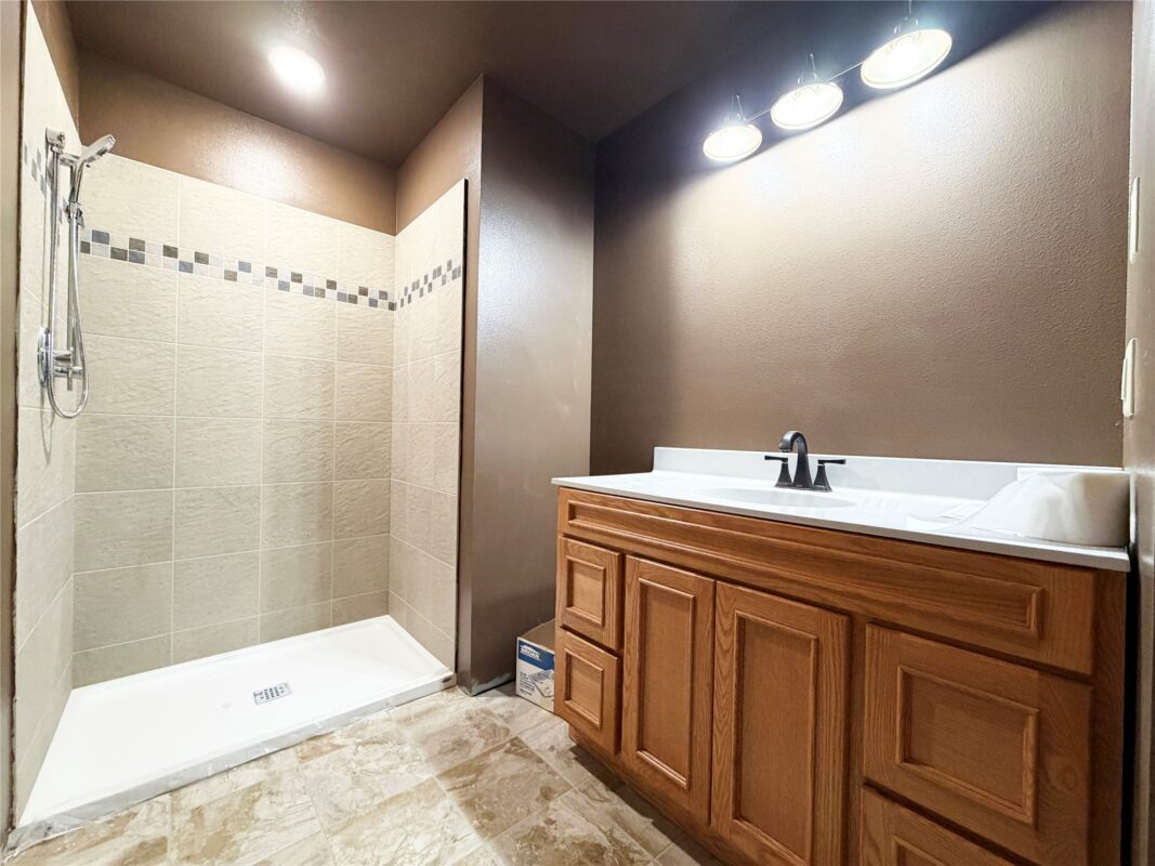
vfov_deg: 85.7
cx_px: 578
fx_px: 467
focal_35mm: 14
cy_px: 433
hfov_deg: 102.1
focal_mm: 2.22
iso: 400
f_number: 2.2
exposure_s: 1/60
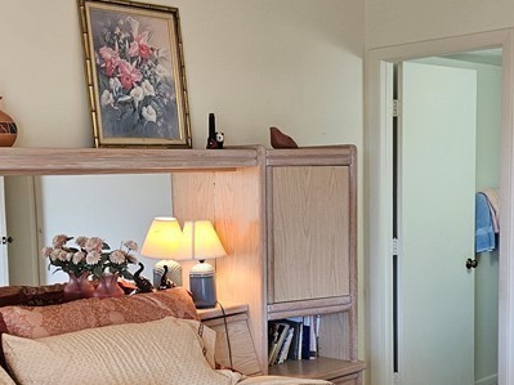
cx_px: 274
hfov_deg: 32.7
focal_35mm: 59
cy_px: 279
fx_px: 876
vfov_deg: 24.6
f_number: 1.8
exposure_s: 1/120
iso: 125
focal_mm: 5.4
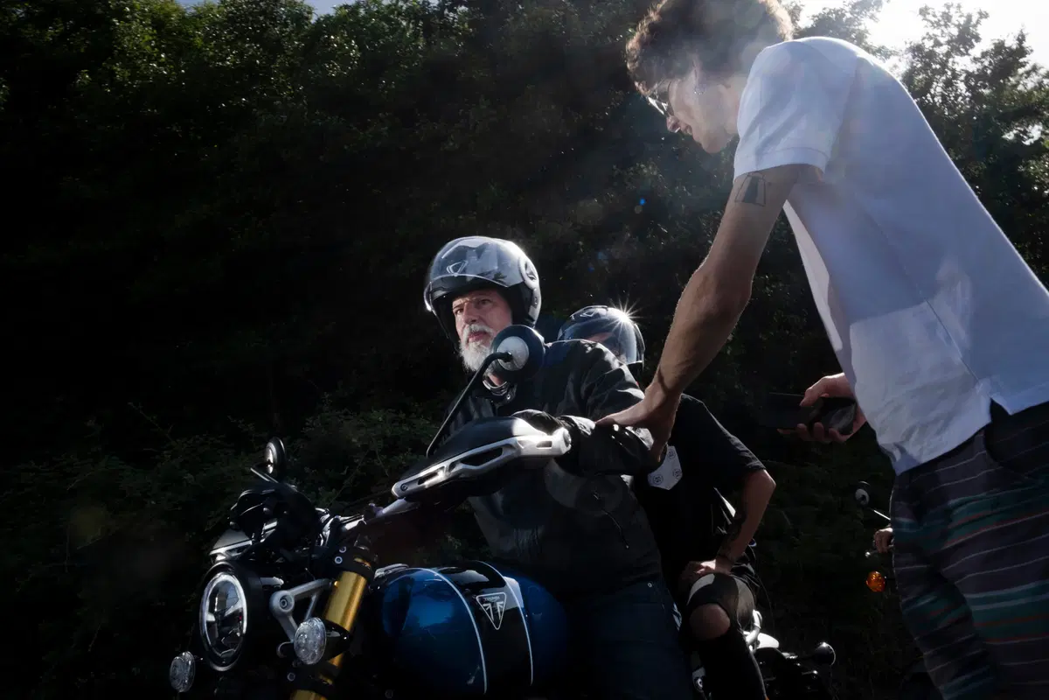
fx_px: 787
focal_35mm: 27
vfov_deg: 47.9
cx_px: 524
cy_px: 350
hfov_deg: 67.4
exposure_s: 1/125
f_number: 22
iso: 400
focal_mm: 18
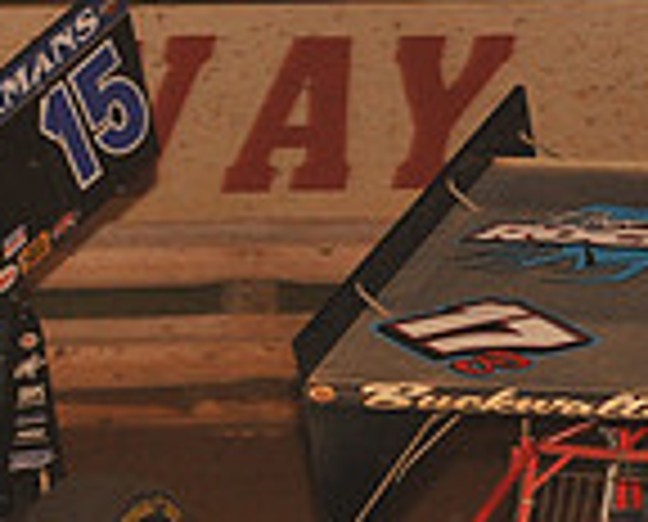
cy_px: 641
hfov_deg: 5.1
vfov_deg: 4.1
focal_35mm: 377
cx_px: 554
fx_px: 7250
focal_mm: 100
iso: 1000
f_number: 6.3
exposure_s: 1/320
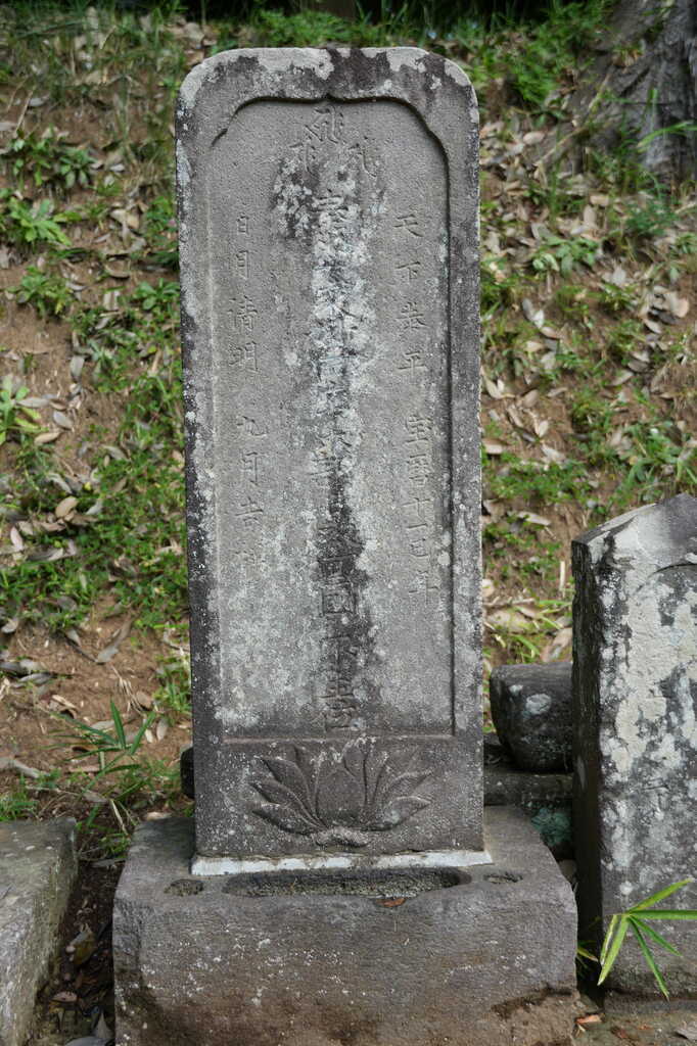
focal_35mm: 48
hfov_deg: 28.1
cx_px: 348
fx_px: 1395
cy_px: 523
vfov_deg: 41.1
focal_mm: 32
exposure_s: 1/160
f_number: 4.5
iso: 160
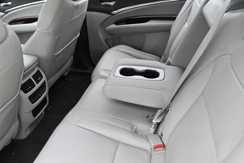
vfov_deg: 42.6
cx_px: 122
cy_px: 82
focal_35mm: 31
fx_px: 208
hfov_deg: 60.7
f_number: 14
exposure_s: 1/160
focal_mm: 20.5
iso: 1600
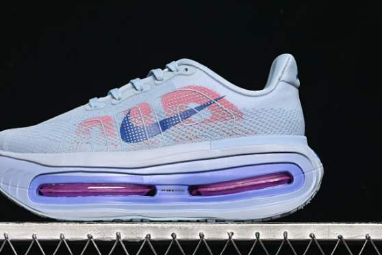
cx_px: 157
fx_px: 1040
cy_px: 121
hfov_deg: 20.8
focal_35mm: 98
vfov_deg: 14.0
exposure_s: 1/60
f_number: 6.3
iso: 160
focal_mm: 50
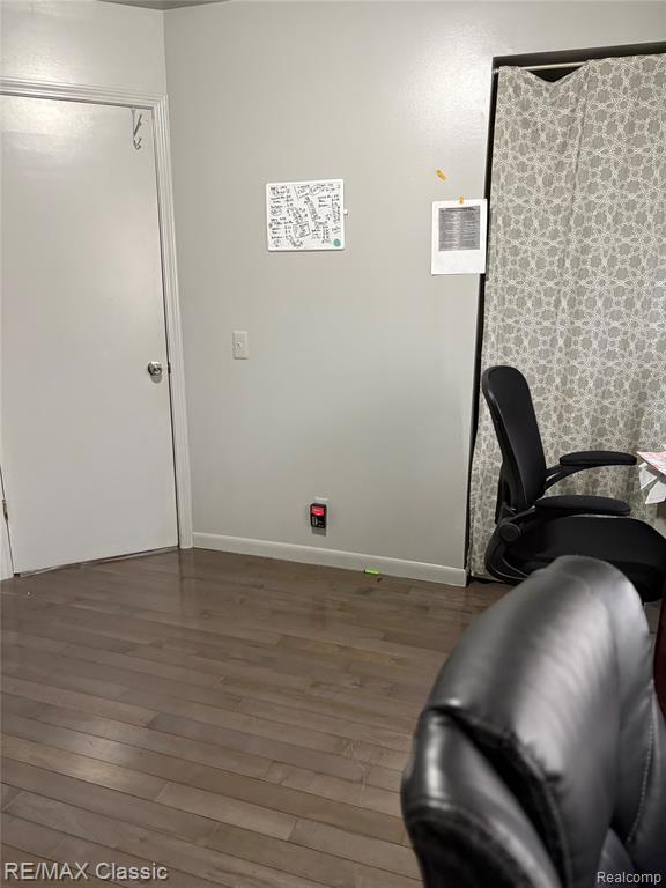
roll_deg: -0.4
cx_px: 333
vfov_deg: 67.3
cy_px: 444
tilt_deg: -14.0
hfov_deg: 53.1
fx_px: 667
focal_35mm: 26
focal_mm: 5.96
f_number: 1.6
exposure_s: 1/60
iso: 320
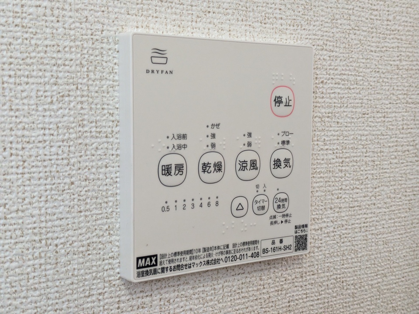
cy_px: 157
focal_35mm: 51
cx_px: 210
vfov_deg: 28.6
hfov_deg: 37.5
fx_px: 617
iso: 489
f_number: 1.89
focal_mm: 5.43
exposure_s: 1/120
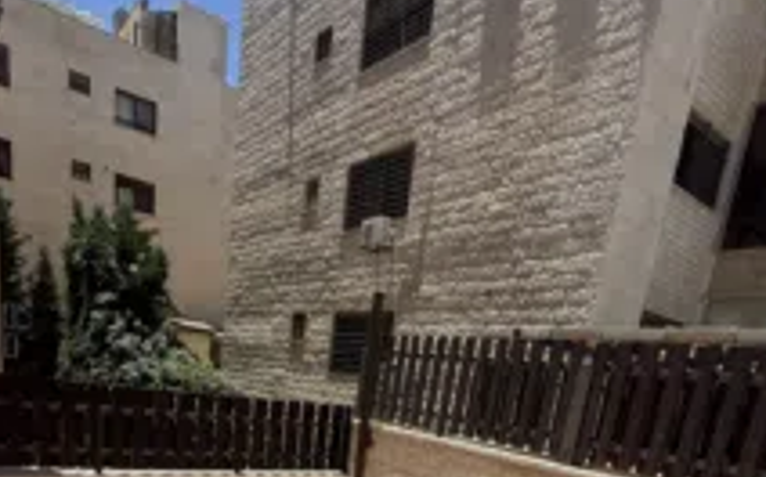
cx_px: 358
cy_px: 535
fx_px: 584
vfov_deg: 36.8
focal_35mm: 28
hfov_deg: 66.5
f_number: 2.2
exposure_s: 1/3663
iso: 50
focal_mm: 2.22
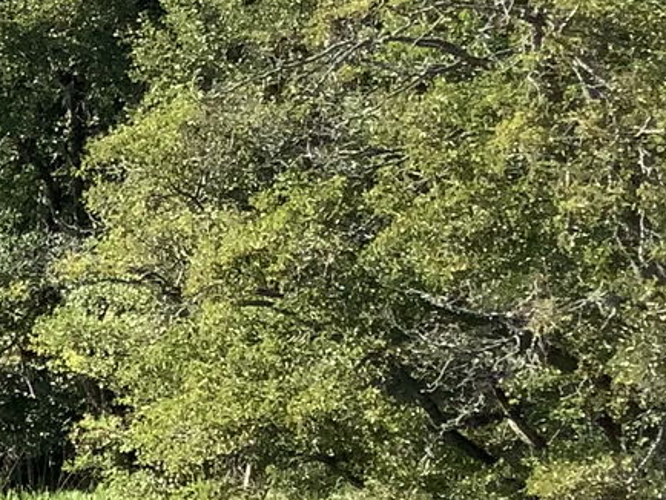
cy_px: 456
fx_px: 2637
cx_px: -749
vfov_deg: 10.8
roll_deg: +0.3
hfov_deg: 12.4
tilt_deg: -2.8
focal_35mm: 137
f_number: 2.4
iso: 25
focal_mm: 3.3
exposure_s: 1/840
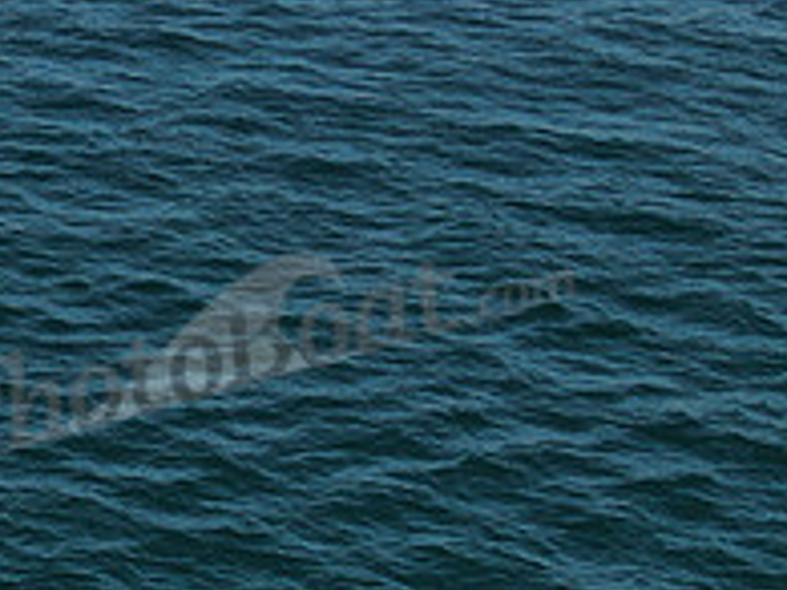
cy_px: 176
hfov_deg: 13.2
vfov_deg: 10.3
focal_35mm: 143
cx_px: -295
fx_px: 3249
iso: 100
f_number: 3.8
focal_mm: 8.6
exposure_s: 1/1250
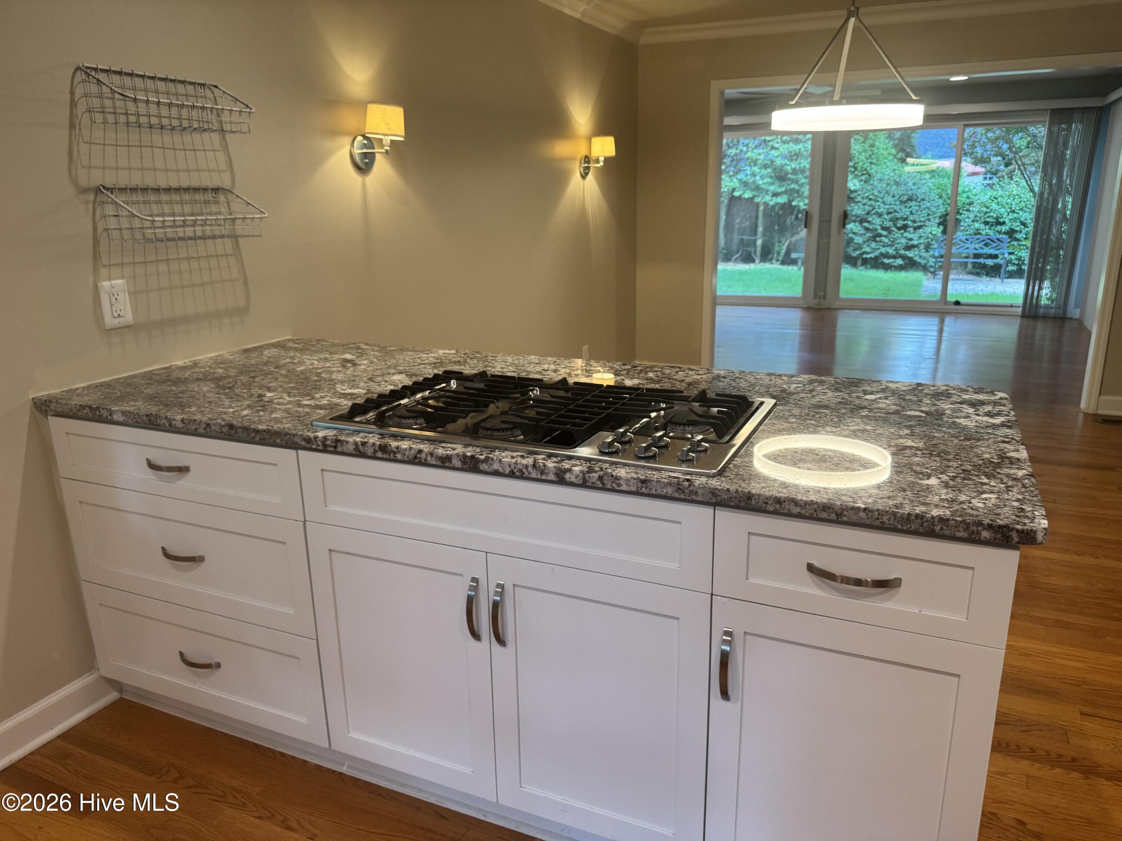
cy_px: 420
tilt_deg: -14.5
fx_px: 778
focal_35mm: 24
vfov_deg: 56.8
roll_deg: +0.8
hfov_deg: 71.6
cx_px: 561
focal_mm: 6.76
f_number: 1.78
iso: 200
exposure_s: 1/120
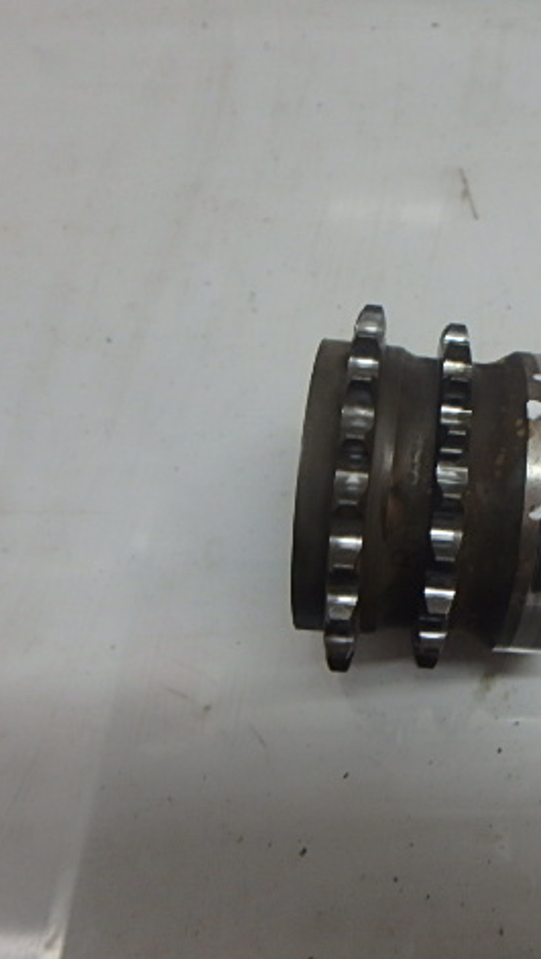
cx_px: 492
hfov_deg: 35.5
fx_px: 789
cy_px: 477
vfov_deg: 62.6
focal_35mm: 31
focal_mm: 3.7
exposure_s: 1/50
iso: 200
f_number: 3.5
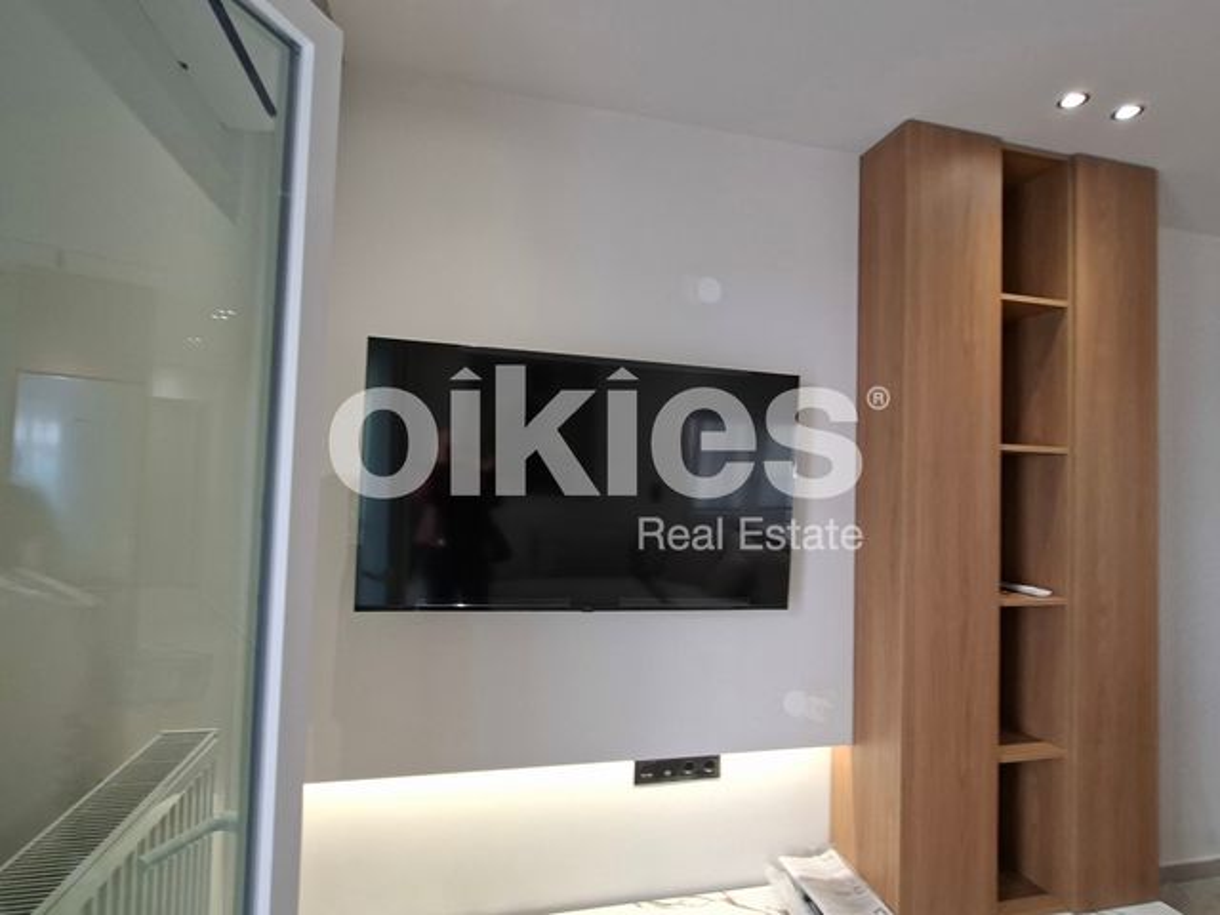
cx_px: 610
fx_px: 458
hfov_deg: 106.2
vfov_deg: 89.9
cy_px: 458
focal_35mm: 13
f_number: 2.2
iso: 50
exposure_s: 1/40
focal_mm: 1.74
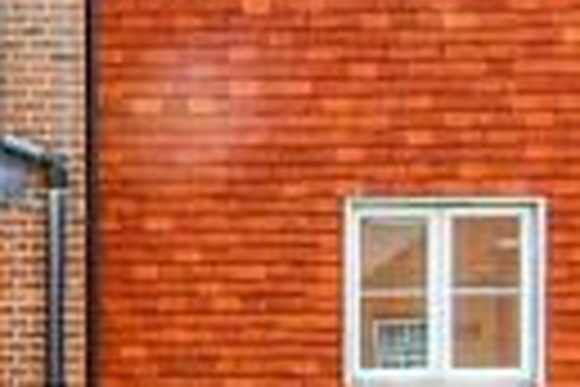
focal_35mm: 119
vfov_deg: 11.3
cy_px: 466
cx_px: -454
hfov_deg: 15.0
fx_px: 1917
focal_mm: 10
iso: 320
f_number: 8
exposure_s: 1/250
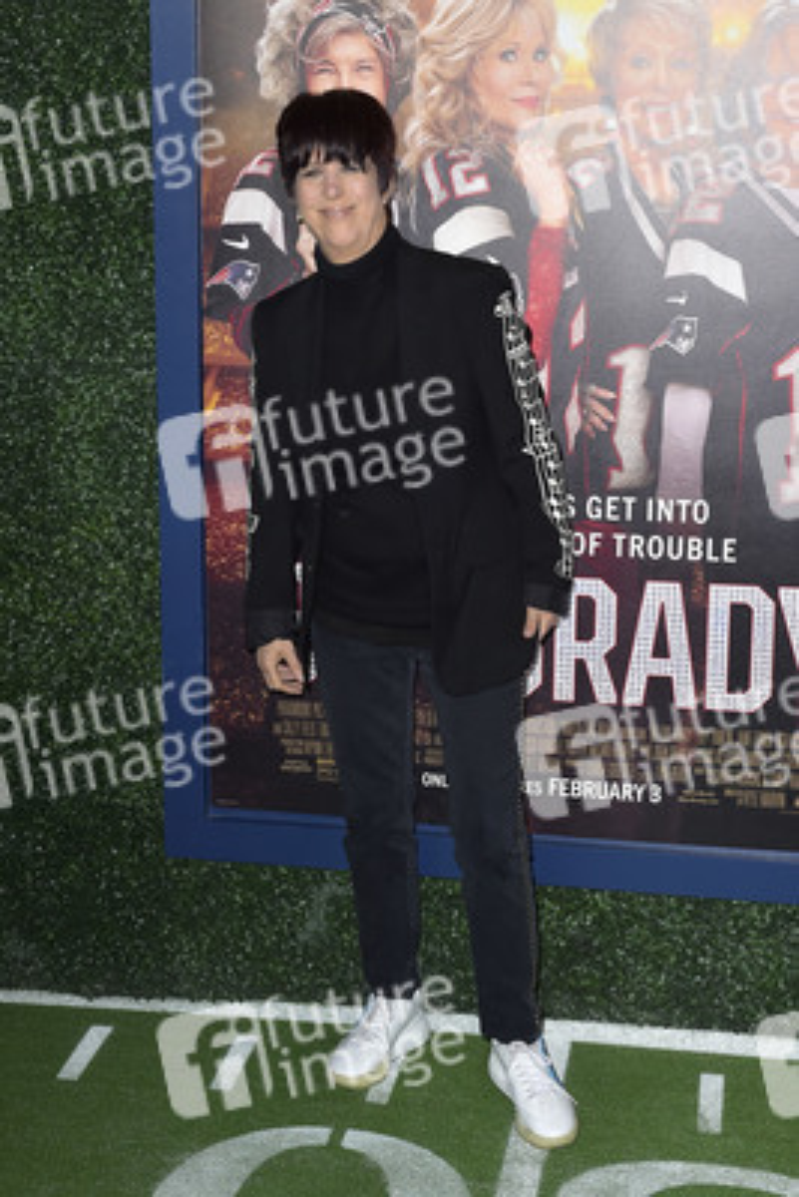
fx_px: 1663
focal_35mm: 50
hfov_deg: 27.0
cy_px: 598
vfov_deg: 39.6
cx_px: 400
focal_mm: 50
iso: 400
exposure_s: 1/250
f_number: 6.3
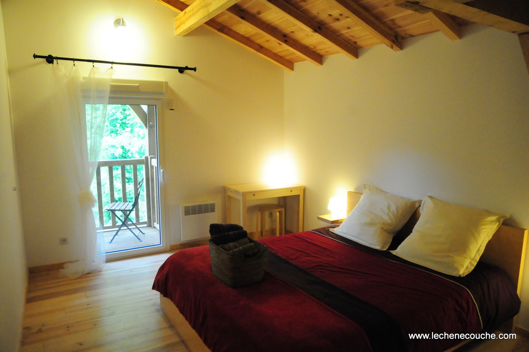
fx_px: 352
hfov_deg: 73.8
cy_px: 176
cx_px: 264
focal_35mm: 24
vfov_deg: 53.0
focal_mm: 16
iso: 3200
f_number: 5
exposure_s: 1/100
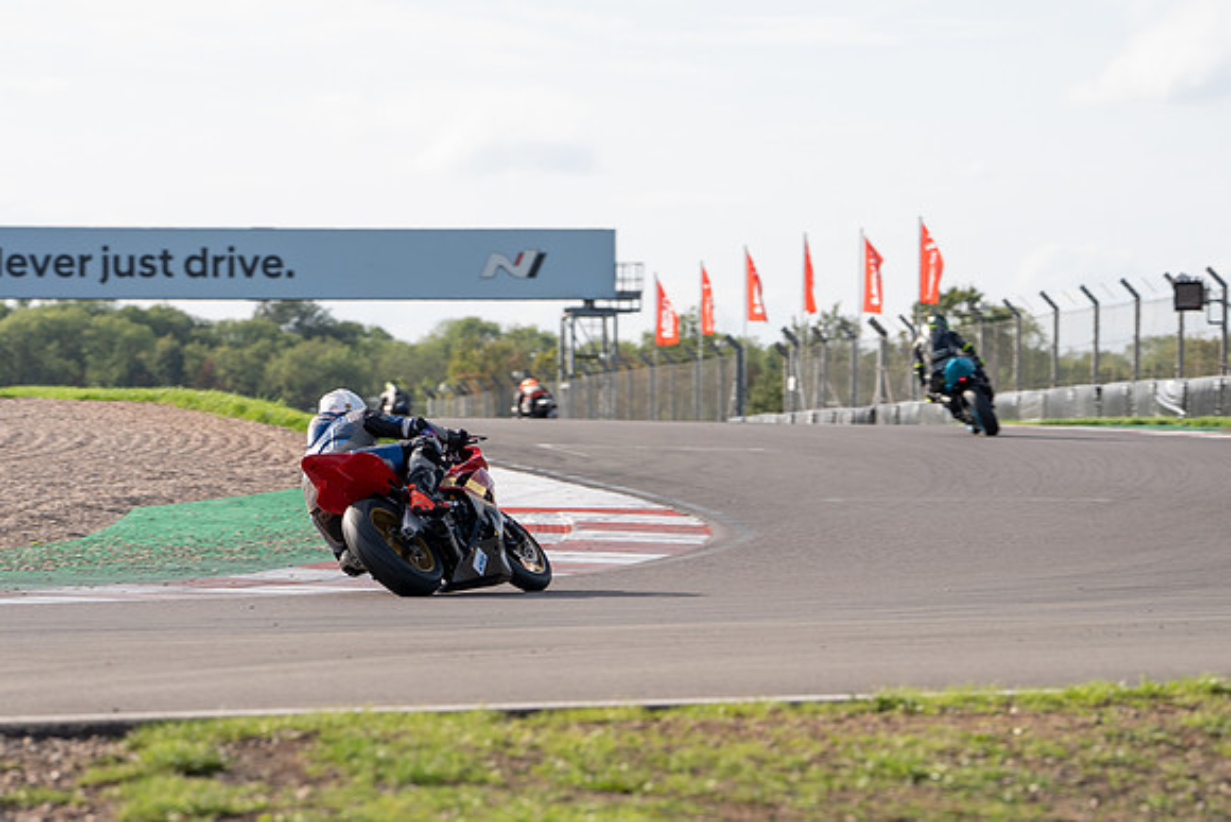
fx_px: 7603
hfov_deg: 9.3
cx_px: 539
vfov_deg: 6.2
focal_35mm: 222
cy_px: 534
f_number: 5.6
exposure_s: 1/500
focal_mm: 171
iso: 125
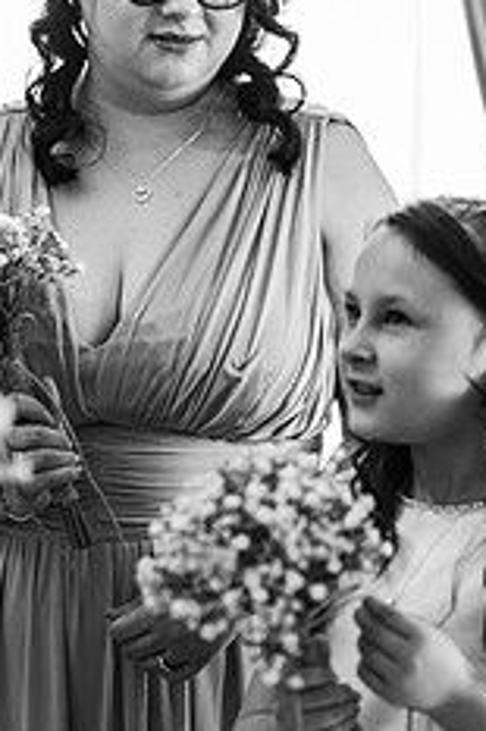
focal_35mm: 164
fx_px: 3326
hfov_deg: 8.4
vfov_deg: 12.5
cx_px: 146
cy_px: 323
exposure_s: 1/200
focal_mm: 85
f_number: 1.8
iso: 1600
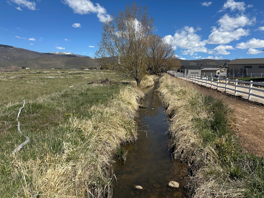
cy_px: 99
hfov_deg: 71.6
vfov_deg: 56.8
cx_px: 132
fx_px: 183
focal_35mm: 24
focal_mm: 6.86
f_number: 1.78
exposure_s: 1/6211
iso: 80
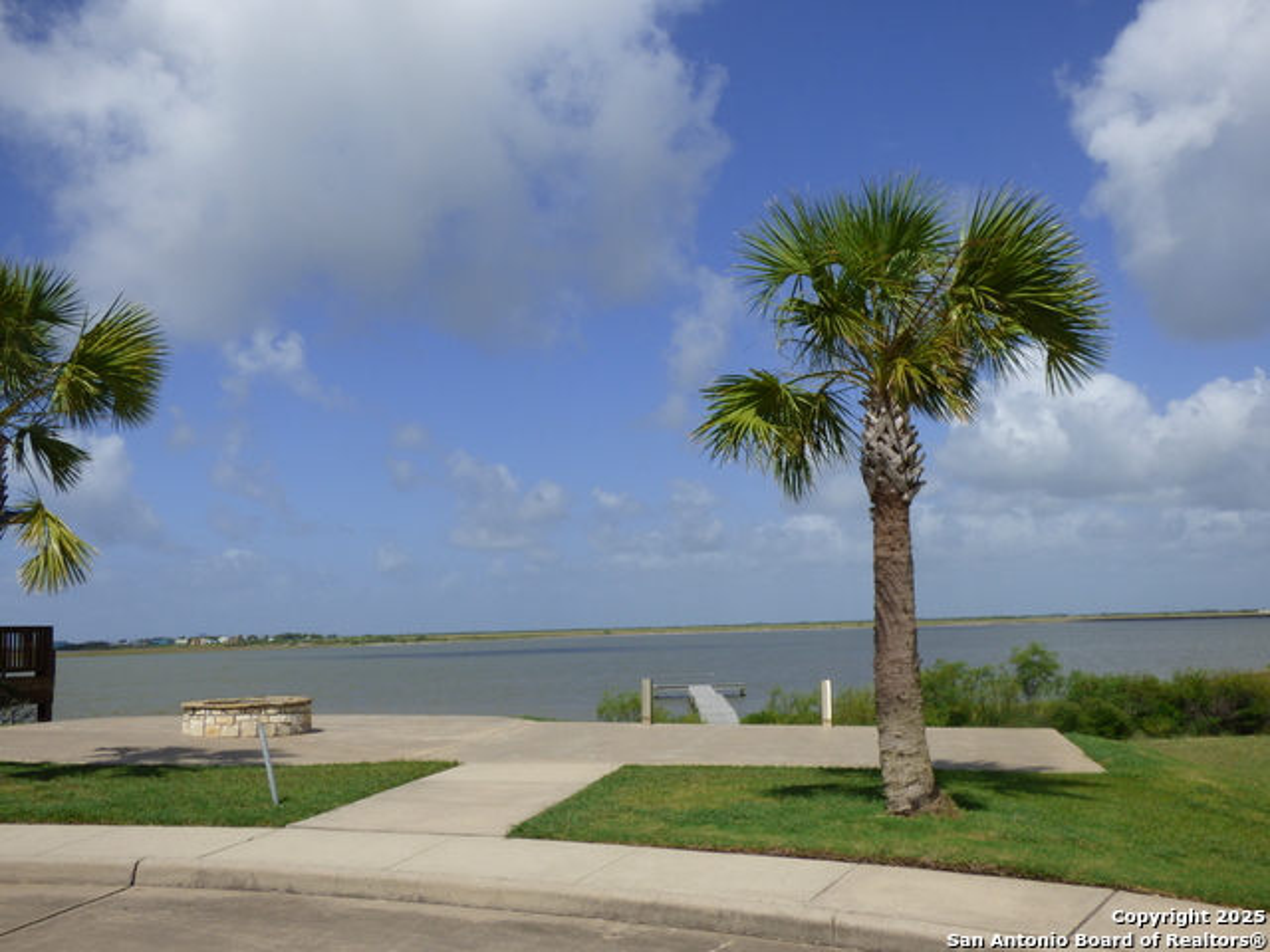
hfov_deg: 55.4
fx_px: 1211
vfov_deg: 42.9
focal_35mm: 33
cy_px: 476
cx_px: 635
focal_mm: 5.78
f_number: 4
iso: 100
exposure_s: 1/1600
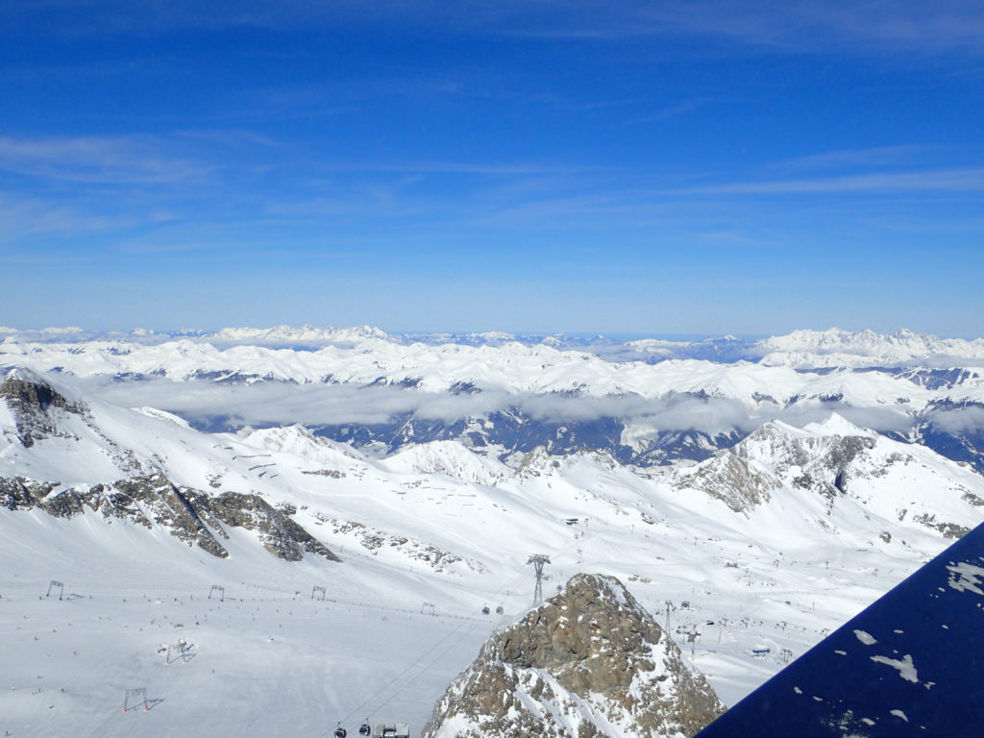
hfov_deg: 52.6
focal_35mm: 35
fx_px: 995
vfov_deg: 40.7
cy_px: 369
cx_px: 492
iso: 100
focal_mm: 6.42
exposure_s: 1/320
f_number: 10
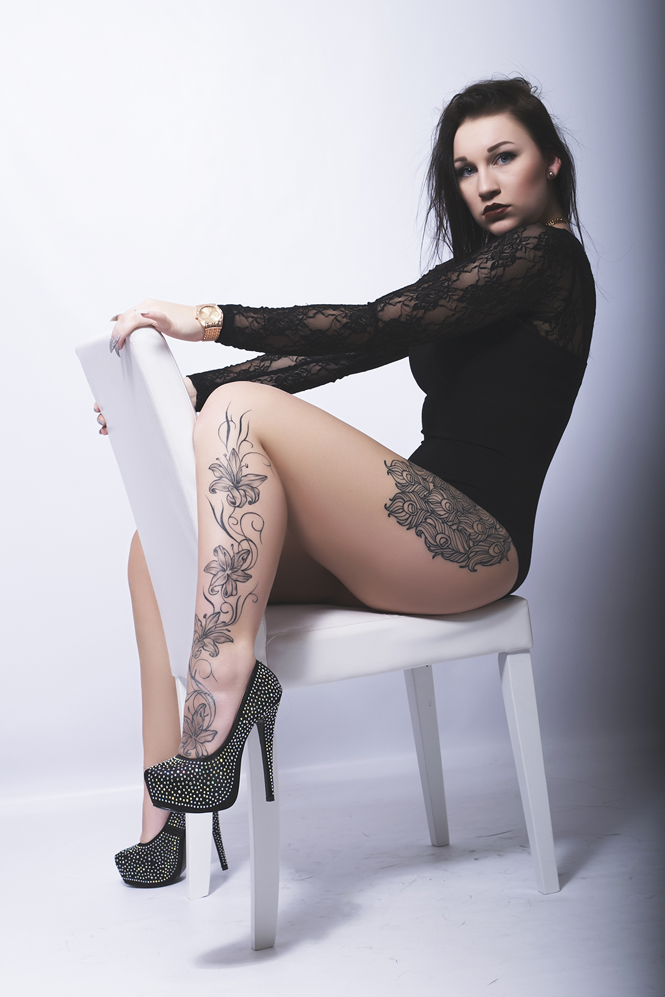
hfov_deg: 21.6
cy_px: 498
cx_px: 332
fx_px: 1745
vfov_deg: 31.9
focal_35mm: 63
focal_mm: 42
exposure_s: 1/200
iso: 100
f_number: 10
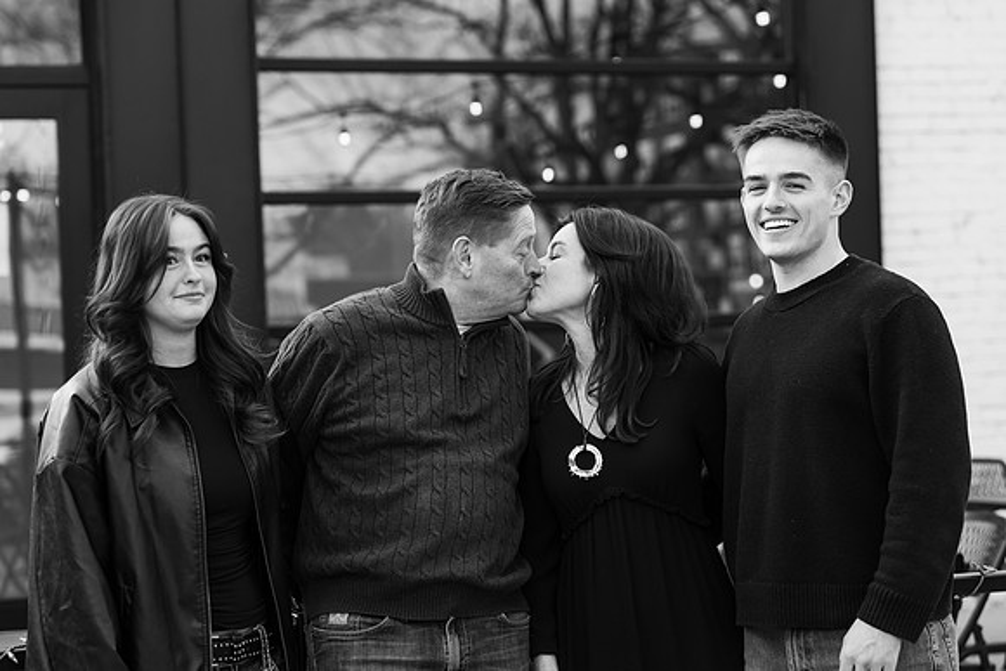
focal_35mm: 91
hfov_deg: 22.4
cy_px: 336
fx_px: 2543
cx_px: 503
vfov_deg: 15.0
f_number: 4
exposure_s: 1/125
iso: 640
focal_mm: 91
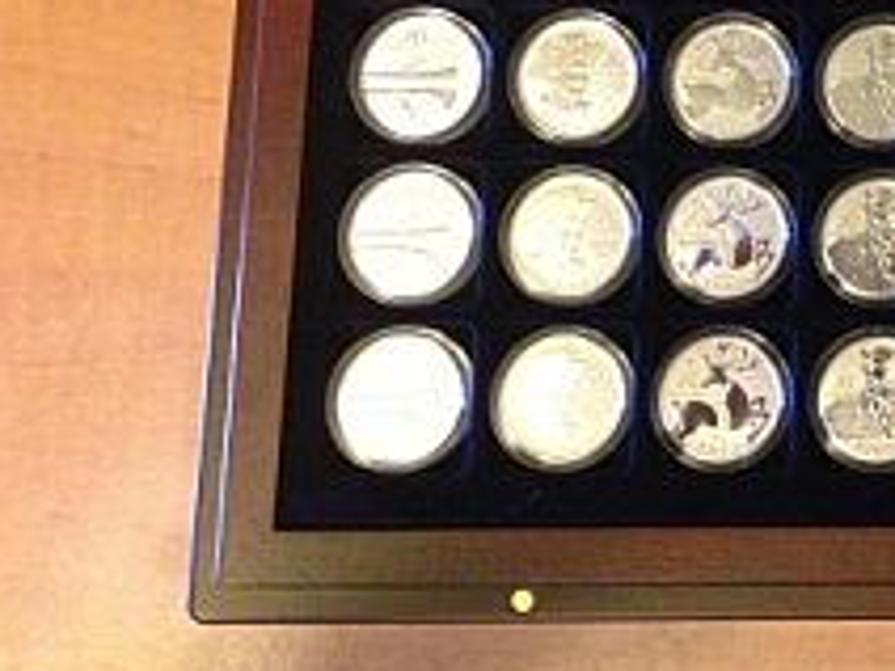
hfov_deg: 26.0
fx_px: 1810
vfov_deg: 20.3
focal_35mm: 70
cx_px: 937
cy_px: -13
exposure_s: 1/15
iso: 640
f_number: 2.4
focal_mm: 4.13
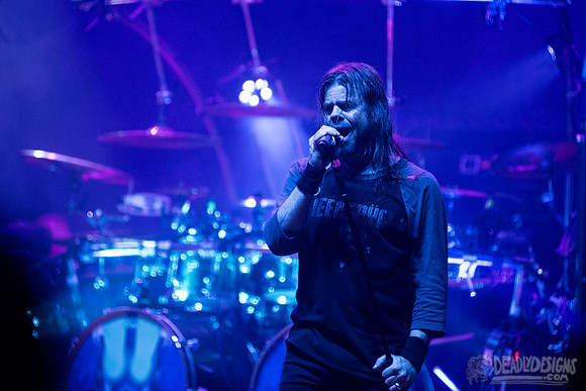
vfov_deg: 5.4
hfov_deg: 8.0
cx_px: 293
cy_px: 140
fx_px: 4183
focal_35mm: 257
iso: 2500
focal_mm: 200
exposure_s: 1/320
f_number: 3.2
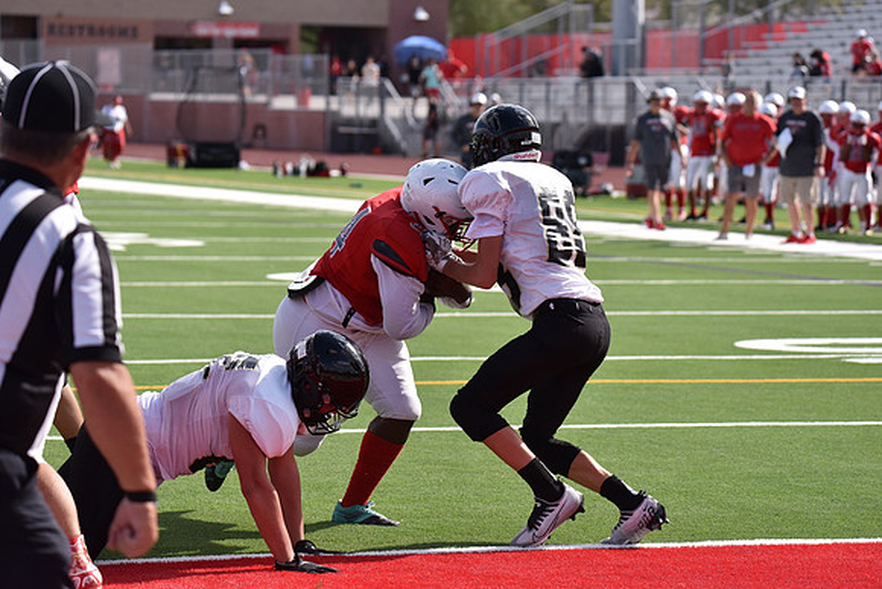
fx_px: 3676
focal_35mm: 150
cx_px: 441
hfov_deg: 13.7
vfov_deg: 9.2
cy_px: 294
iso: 800
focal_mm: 150
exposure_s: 1/4000
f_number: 5.6
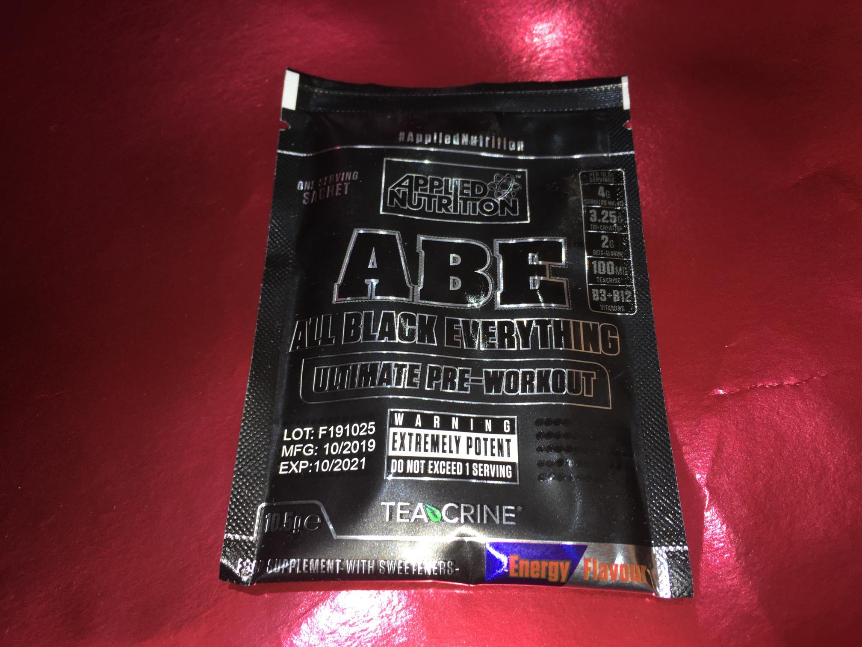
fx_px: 722
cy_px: 324
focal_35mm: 29
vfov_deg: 48.2
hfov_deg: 61.7
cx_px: 431
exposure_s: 1/80
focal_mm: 4.15
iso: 25
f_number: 2.2
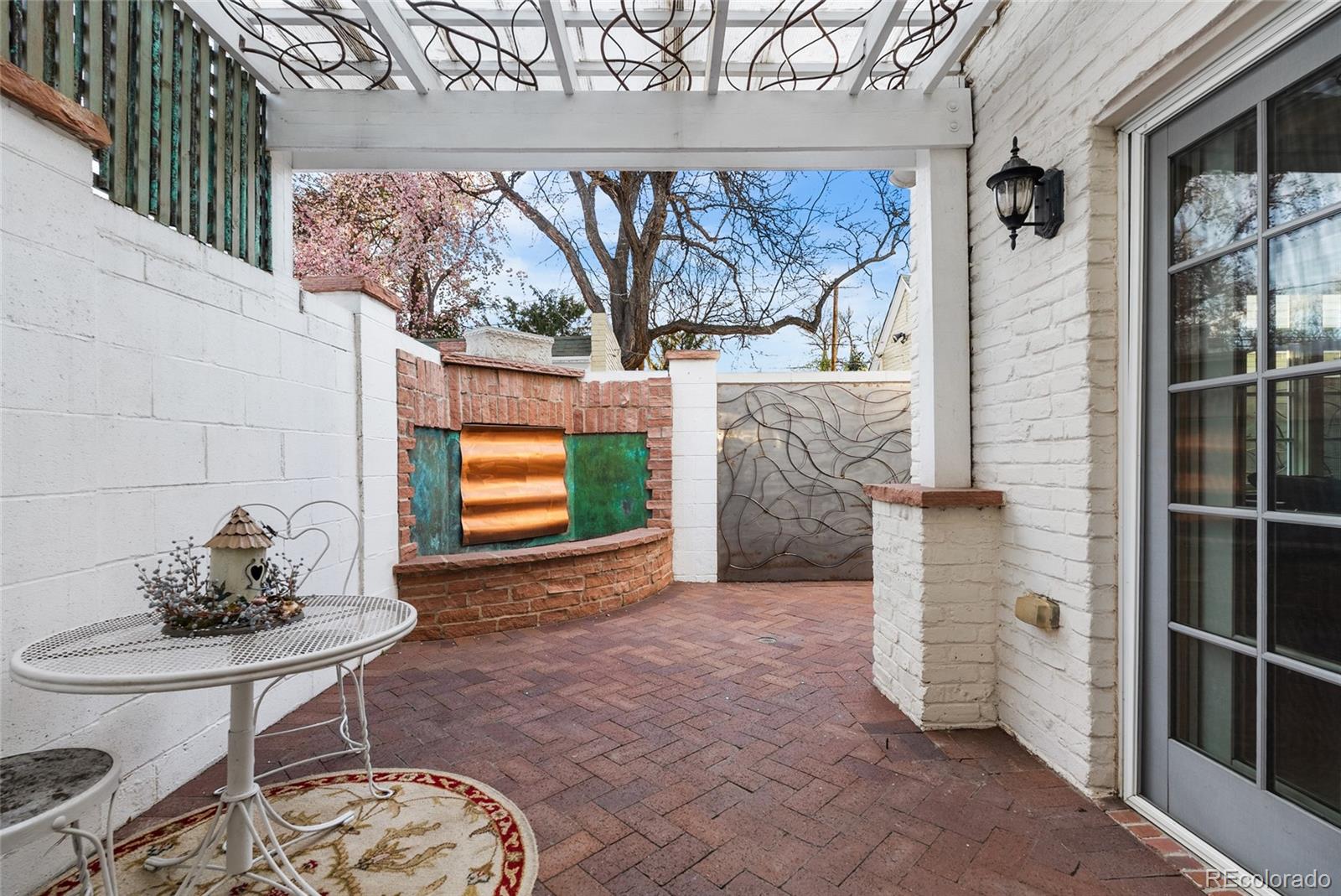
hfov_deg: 96.7
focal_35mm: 16
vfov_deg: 73.8
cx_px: 670
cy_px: 448
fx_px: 596
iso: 200
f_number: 8
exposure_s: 1/5
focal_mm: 16
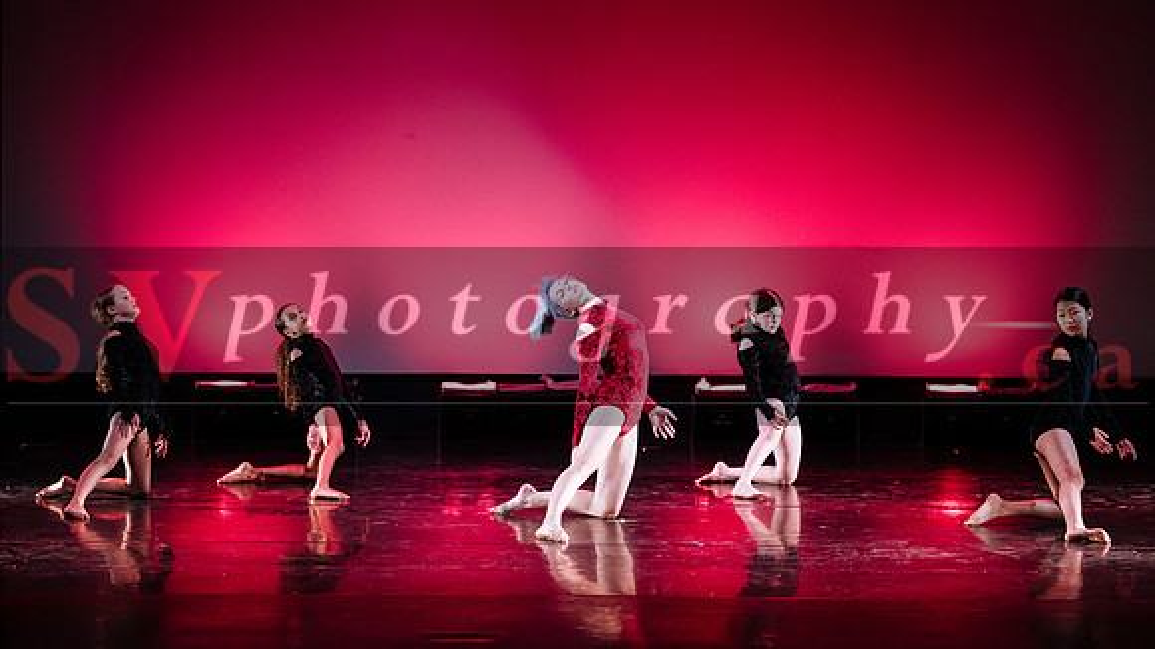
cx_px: 620
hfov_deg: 18.5
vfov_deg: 10.5
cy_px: 245
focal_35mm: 116
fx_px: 3537
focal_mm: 102
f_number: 2.8
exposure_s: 1/500
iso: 1250
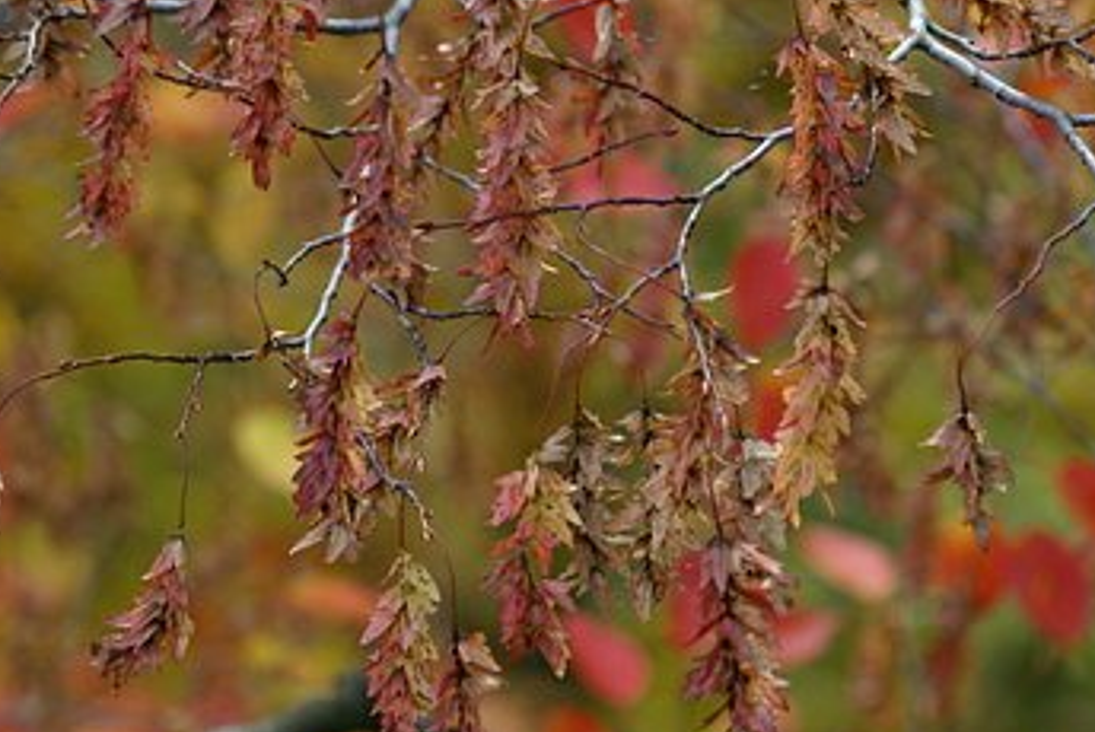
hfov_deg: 6.9
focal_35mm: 297
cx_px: 458
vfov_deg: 4.6
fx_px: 9033
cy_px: 302
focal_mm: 133
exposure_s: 1/250
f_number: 7.1
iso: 400
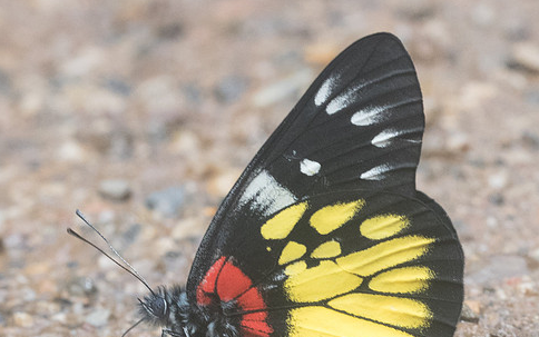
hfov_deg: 3.8
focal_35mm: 553
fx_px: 8127
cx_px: 353
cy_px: 315
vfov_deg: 2.4
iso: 1000
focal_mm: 150
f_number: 11
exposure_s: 1/320
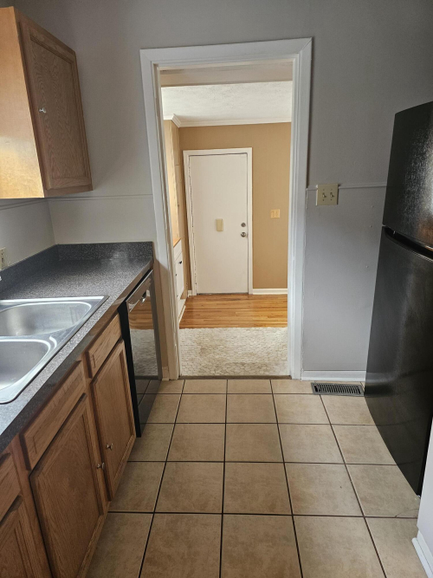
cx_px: 216
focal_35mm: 23
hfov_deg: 58.9
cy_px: 289
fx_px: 384
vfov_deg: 73.9
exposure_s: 1/120
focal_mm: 6.3
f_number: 1.7
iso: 320
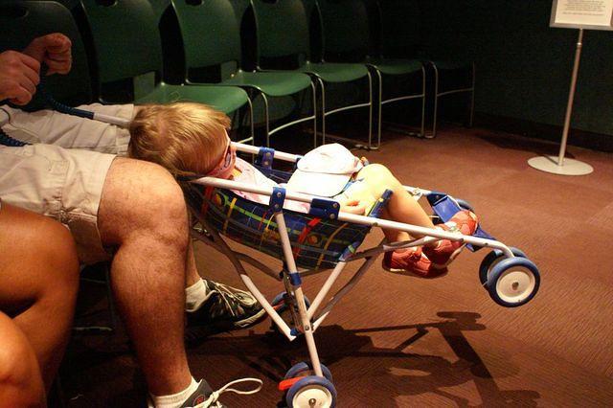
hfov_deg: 53.2
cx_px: 306
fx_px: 613
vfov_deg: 36.8
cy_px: 204
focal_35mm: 36
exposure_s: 1/10
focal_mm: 24
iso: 3200
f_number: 4.5
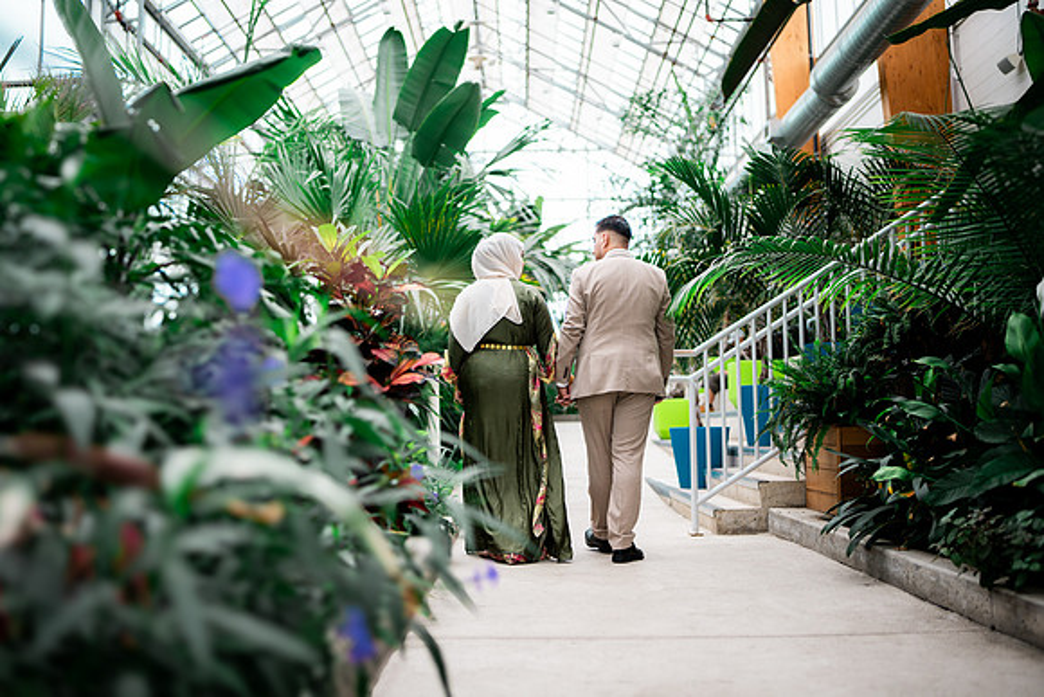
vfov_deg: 37.9
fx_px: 1015
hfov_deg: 54.4
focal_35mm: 35
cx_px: 522
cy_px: 348
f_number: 1.2
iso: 200
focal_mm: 35
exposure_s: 1/800
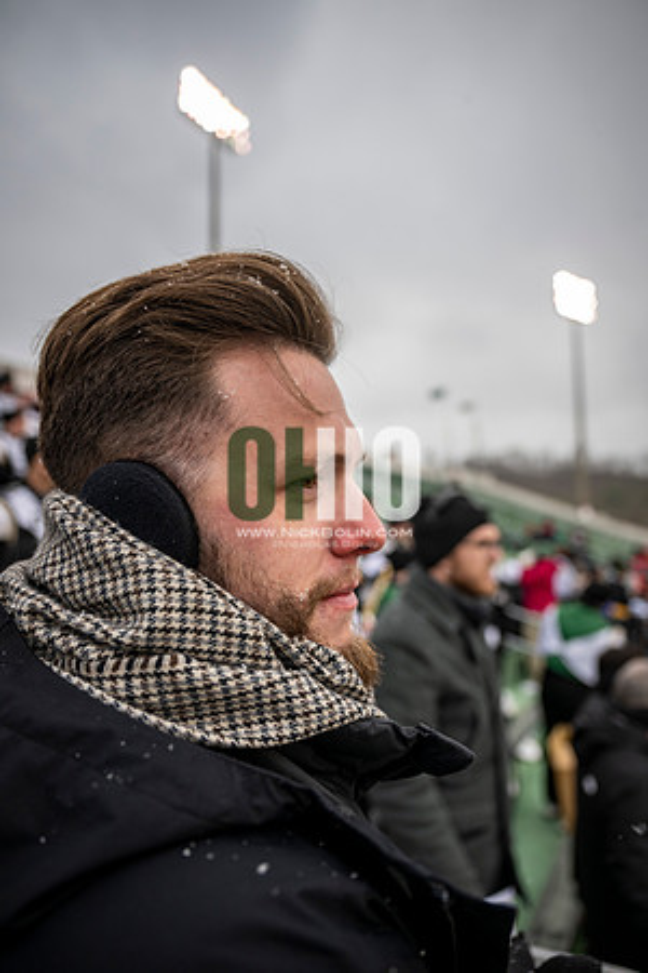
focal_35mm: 24
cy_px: 486
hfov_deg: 53.1
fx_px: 648
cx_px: 324
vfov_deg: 73.7
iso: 160
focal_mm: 24
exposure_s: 1/500
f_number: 2.8
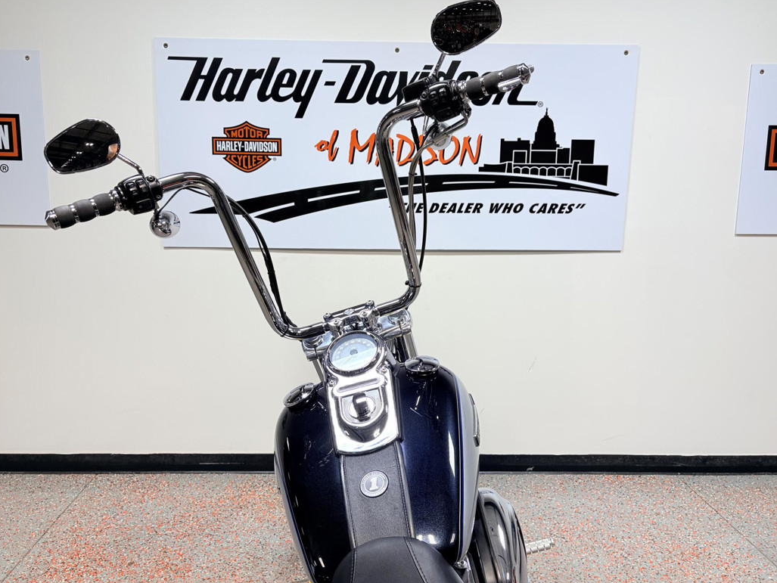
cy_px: 287
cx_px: 374
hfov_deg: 65.3
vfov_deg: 51.4
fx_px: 606
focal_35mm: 27
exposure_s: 1/275
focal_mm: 5.96
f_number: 1.6
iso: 64
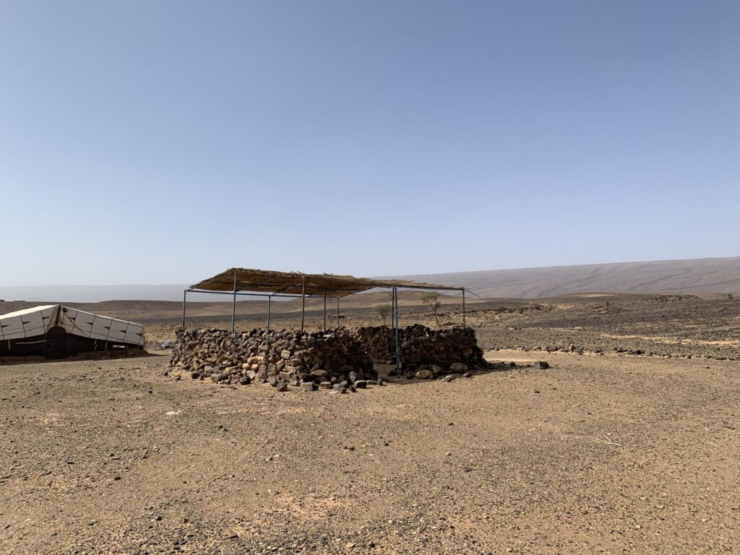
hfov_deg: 67.3
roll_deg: +0.0
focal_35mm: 26
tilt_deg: +5.1
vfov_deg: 53.1
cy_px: 278
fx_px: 556
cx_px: 370
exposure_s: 1/3401
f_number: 1.8
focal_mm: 4.25
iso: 25
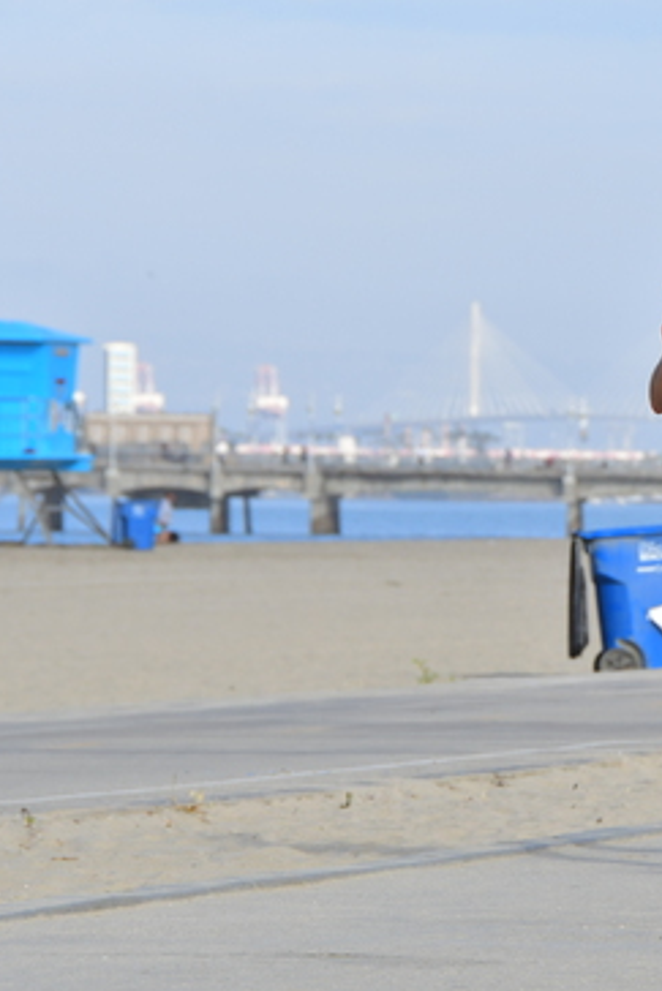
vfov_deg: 6.1
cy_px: 497
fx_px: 9369
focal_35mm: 340
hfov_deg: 4.0
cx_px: 534
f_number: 8
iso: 400
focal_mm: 150
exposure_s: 1/640
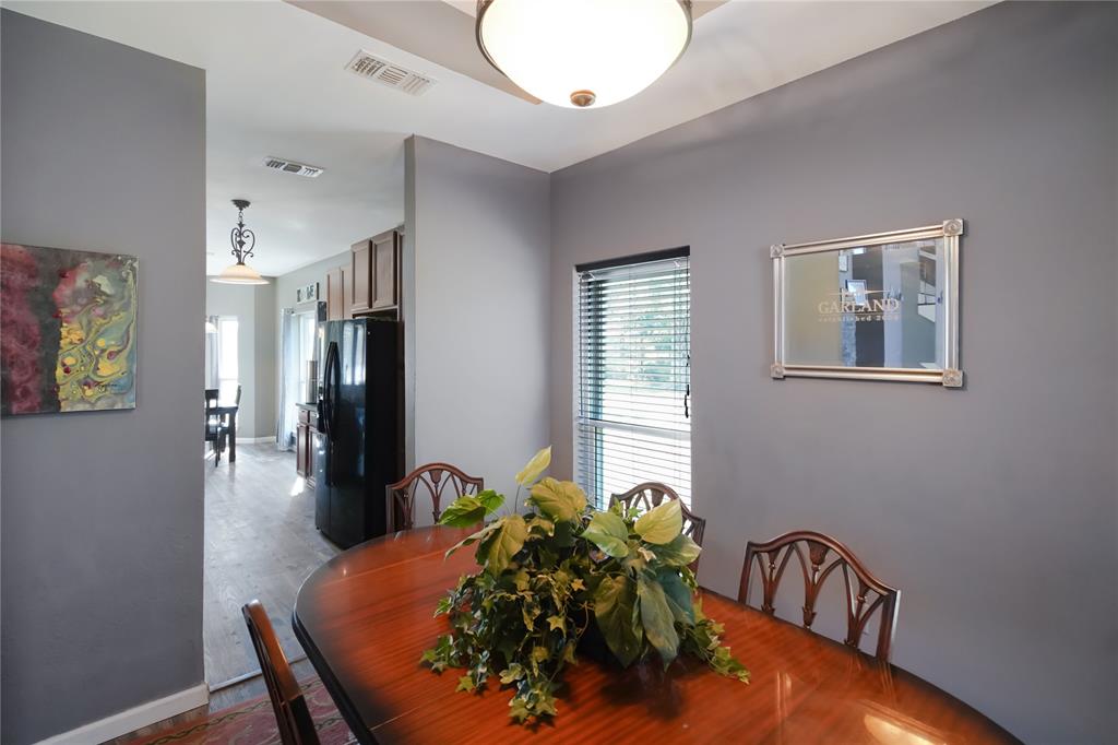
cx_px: 559
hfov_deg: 96.8
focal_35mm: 16
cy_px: 372
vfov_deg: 73.7
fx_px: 497
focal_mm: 16
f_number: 4
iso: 1600
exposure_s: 1/160
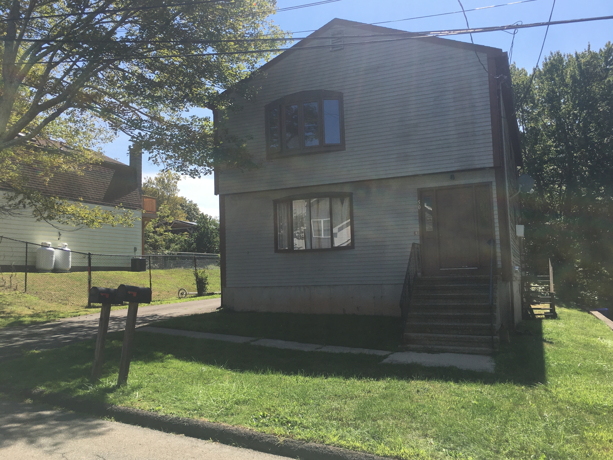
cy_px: 233
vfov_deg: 46.8
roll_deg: +0.9
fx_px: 531
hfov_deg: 60.0
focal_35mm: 30
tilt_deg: +8.0
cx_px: 312
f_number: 2.2
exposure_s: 1/1183
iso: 25
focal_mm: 4.15
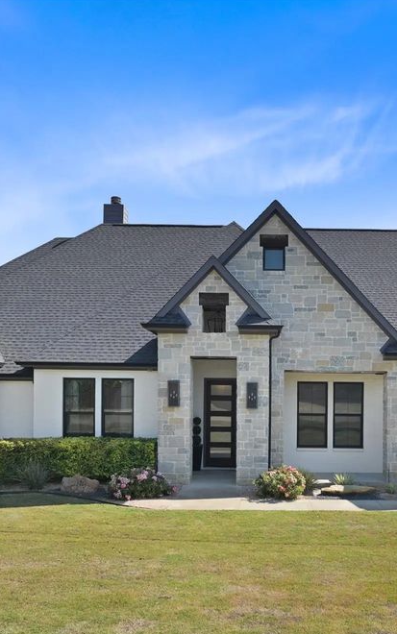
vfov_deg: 62.9
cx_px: 260
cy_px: 321
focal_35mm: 30
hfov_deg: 41.4
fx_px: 519
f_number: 8
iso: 400
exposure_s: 1/250
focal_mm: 19
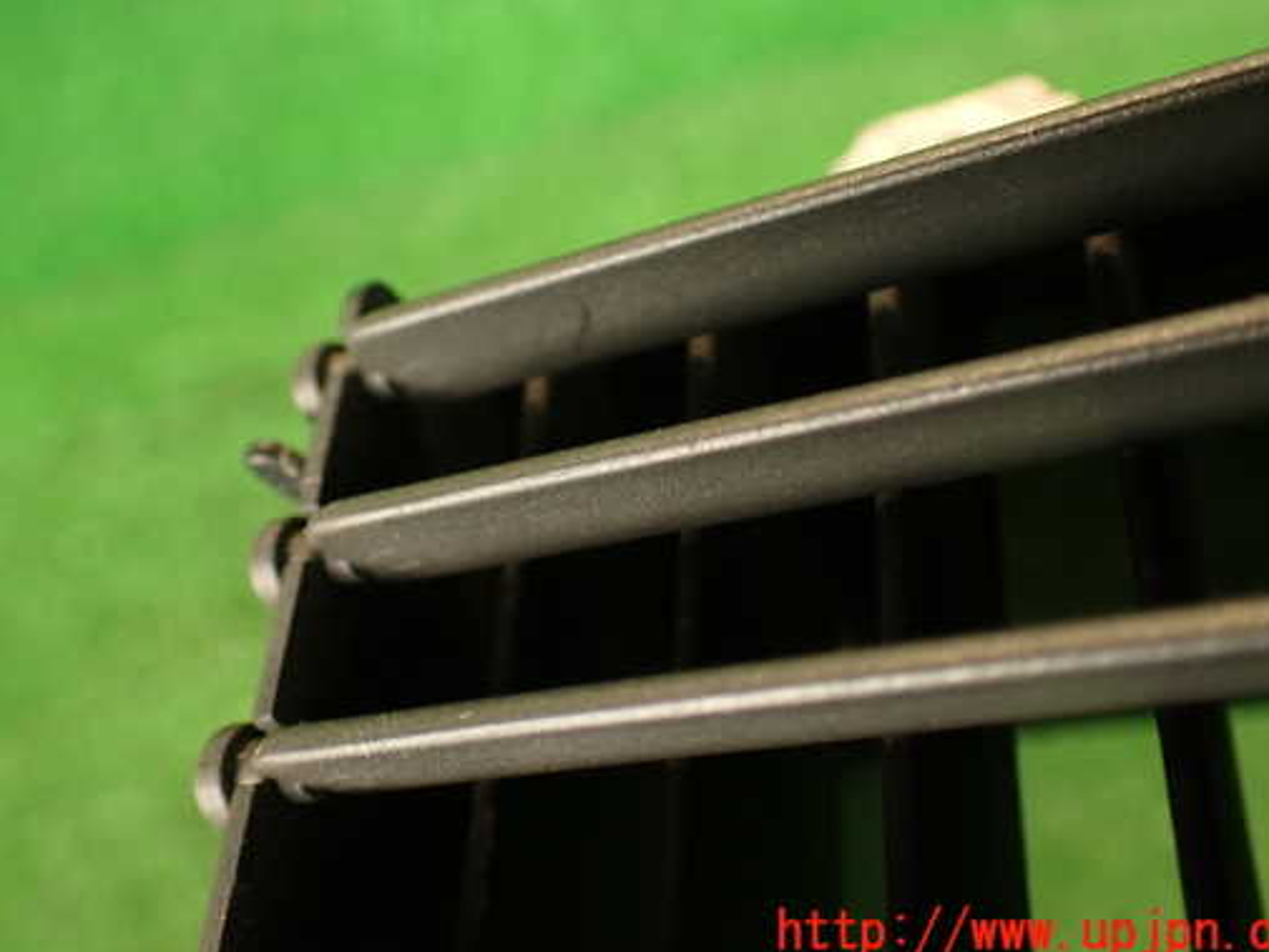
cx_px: 591
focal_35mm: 38
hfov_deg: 48.9
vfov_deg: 37.6
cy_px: 399
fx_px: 1393
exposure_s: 1/40
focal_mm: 5.79
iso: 200
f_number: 2.4
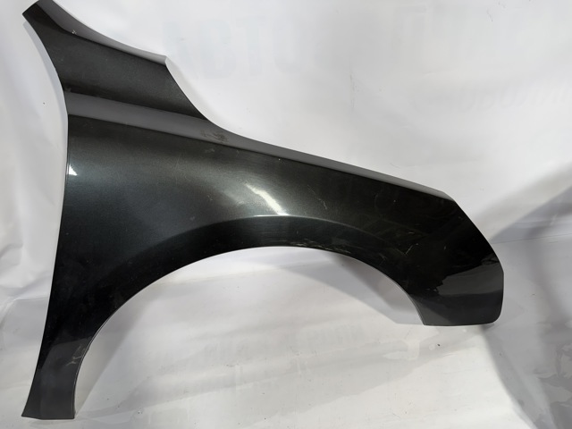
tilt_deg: -36.8
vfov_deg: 56.8
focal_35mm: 24
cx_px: 286
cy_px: 214
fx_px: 397
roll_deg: +3.3
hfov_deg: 71.6
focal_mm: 6.76
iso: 64
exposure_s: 1/121
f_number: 1.78
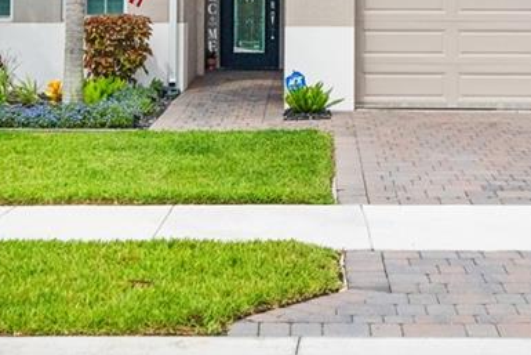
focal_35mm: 93
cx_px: 309
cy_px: -75
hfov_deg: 21.9
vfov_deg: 14.2
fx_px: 1372
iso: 2000
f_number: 6.3
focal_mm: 35
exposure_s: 1/6400
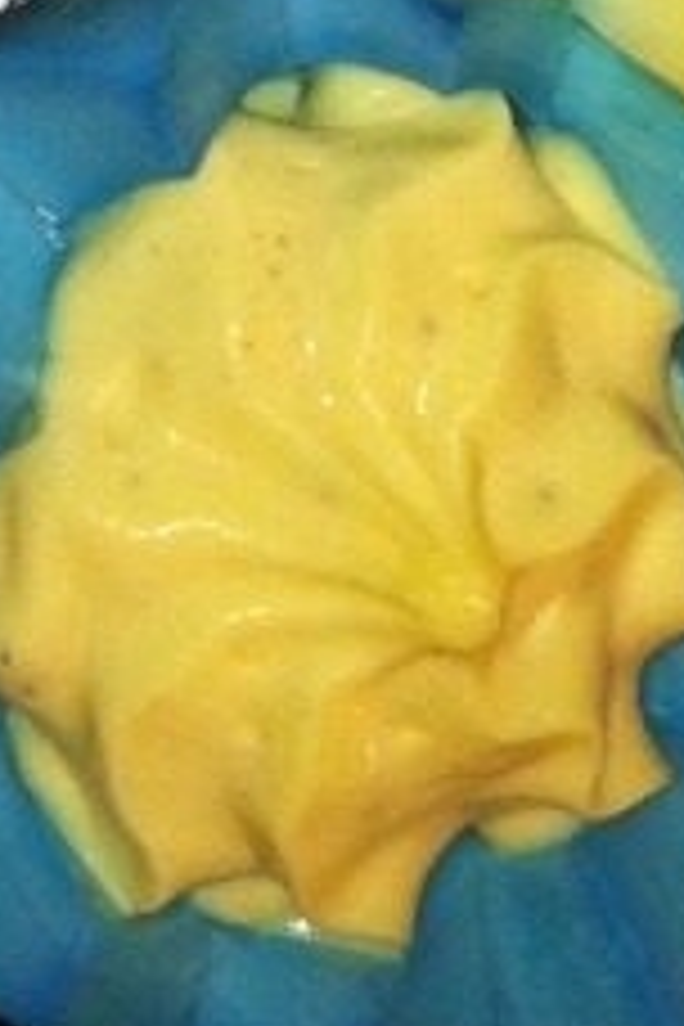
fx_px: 6213
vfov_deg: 8.7
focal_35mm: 218
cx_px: 896
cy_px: -1292
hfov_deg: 6.3
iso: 80
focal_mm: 3.85
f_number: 2.8
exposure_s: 1/83
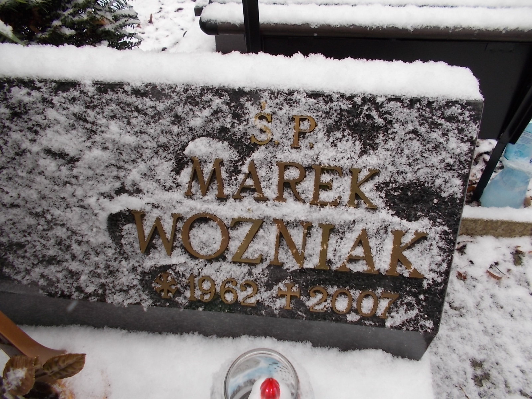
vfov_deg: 53.1
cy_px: 200
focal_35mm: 26
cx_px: 266
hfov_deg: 67.3
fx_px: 400
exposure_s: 1/160
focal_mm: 4.6
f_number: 3.2
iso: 80
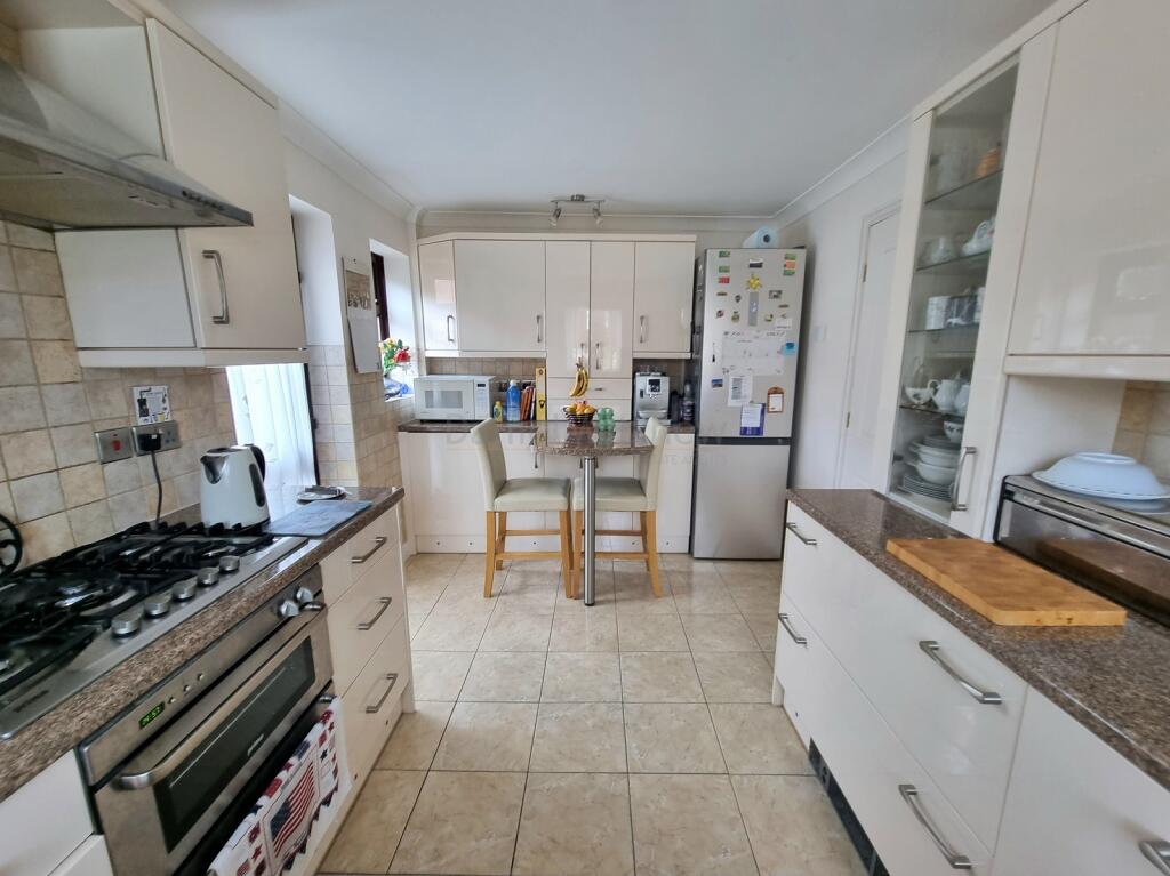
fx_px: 439
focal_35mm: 13
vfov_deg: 89.9
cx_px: 585
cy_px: 438
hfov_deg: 106.2
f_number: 2.2
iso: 100
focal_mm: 2.2
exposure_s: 1/50
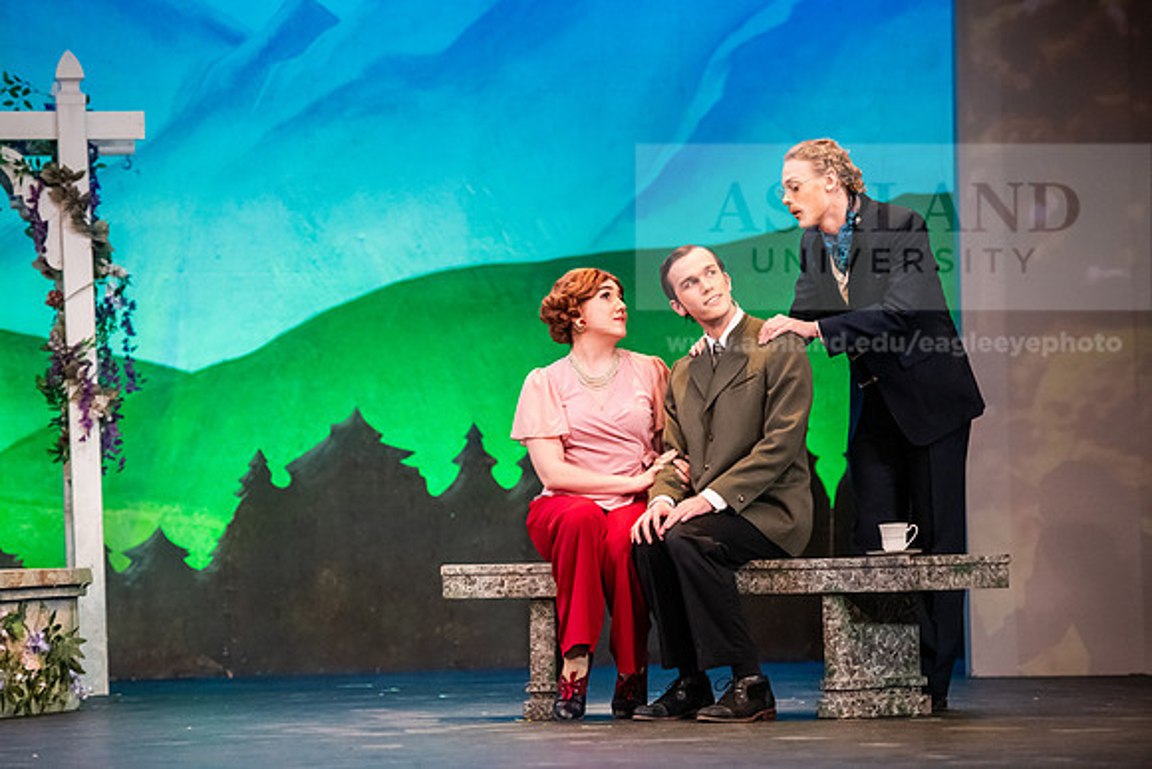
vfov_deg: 10.2
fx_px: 4321
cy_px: 384
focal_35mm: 135
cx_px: 576
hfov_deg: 15.2
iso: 4000
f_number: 3.2
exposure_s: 1/250
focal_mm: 135
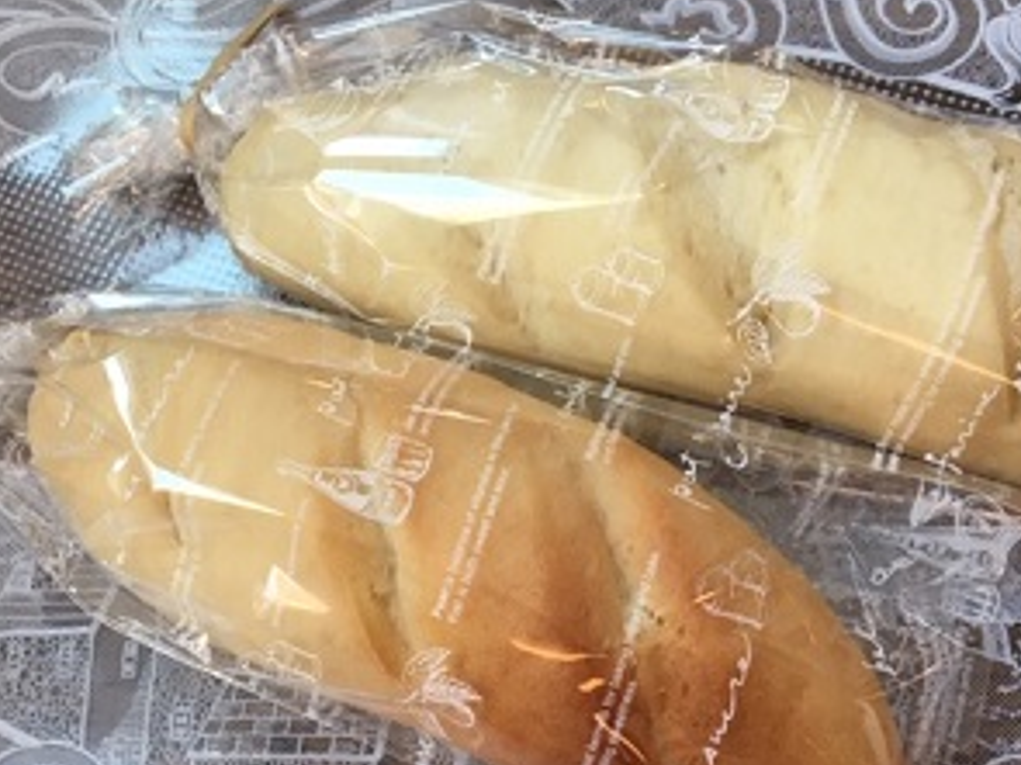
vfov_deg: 32.7
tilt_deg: -69.0
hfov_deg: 42.9
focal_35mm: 44
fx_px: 1297
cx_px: 471
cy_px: 478
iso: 50
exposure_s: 1/30
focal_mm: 4.15
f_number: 2.2
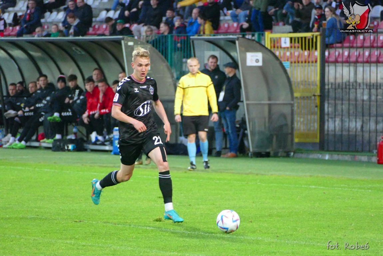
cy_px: 128
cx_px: 192
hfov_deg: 5.2
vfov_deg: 3.4
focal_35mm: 400
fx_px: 4256
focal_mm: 146
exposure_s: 1/500
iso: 2500
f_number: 4
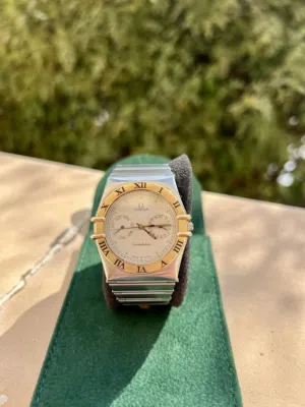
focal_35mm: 26
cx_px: 152
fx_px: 305
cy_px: 204
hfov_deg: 53.1
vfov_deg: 67.3
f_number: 1.5
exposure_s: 1/2571
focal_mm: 5.7
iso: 50
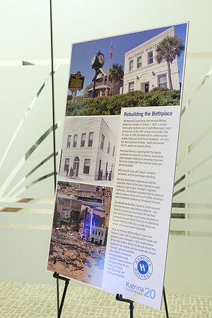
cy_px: 159
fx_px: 389
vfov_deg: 44.5
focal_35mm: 44
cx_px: 106
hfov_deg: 30.5
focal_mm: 29.2
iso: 1000
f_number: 2.8
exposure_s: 1/40
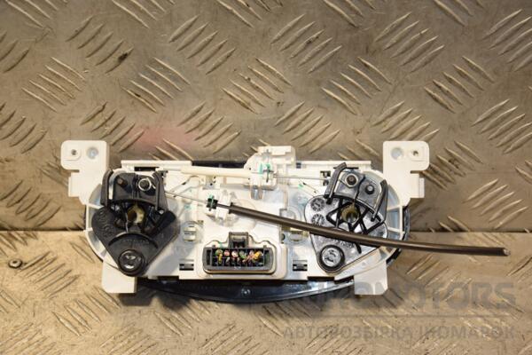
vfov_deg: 15.7
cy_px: 178
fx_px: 1286
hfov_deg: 23.4
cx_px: 266
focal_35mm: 87
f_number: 5.6
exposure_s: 1/200
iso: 800
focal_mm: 58
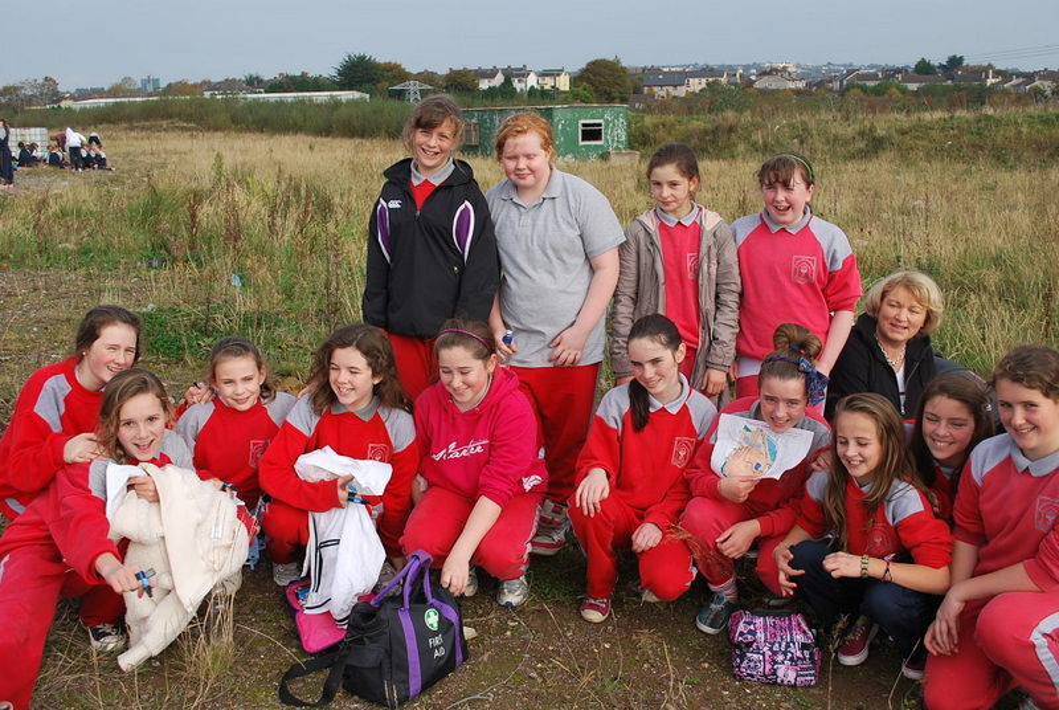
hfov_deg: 53.1
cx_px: 530
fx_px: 1061
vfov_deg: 37.0
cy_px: 355
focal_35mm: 36
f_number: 7.1
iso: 100
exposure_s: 1/200
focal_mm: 24
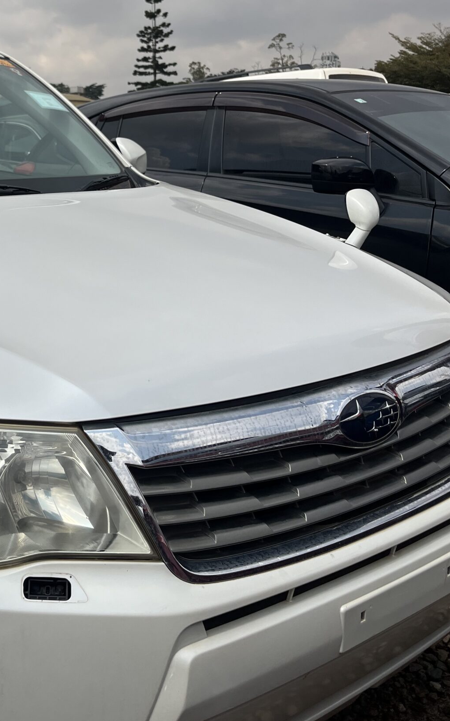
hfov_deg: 28.8
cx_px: 54
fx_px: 844
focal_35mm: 43
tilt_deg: -6.1
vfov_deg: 45.5
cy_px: 237
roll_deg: +2.6
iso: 50
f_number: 1.6
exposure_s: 1/5848
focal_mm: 5.1
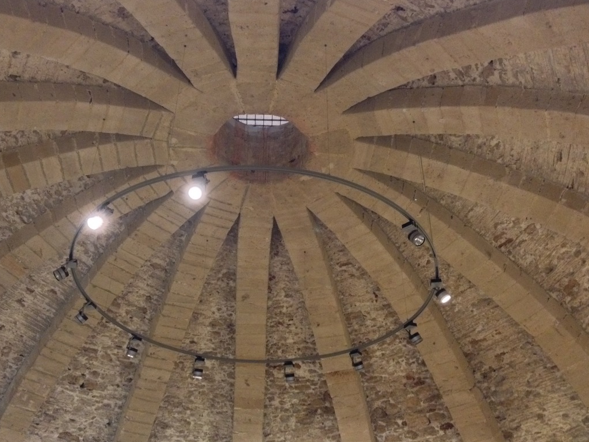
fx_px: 698
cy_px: 211
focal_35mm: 41
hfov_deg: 45.7
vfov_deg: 35.1
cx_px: 263
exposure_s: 1/15
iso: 500
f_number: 2.4
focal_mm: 4.28
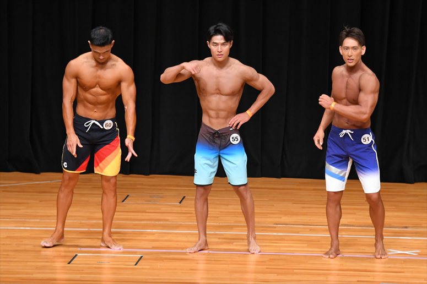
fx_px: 3023
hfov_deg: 8.1
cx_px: 214
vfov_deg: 5.4
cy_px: 142
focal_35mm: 255
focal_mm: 170
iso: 4000
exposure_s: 1/400
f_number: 5.6
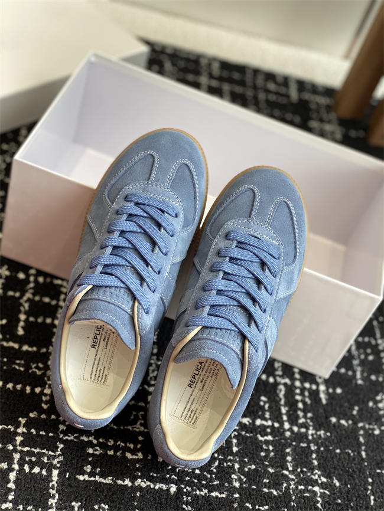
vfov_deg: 36.8
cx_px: 192
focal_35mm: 52
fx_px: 769
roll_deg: -22.3
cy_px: 256
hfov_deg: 28.0
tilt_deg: -41.7
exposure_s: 1/122
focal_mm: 6
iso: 40
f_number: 2
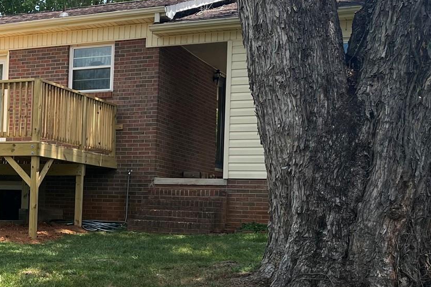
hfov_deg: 27.9
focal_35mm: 67
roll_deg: -2.4
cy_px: 194
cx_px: -19
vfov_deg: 20.2
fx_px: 802
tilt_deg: +2.0
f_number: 1.6
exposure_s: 1/1422
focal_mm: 5.1
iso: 50
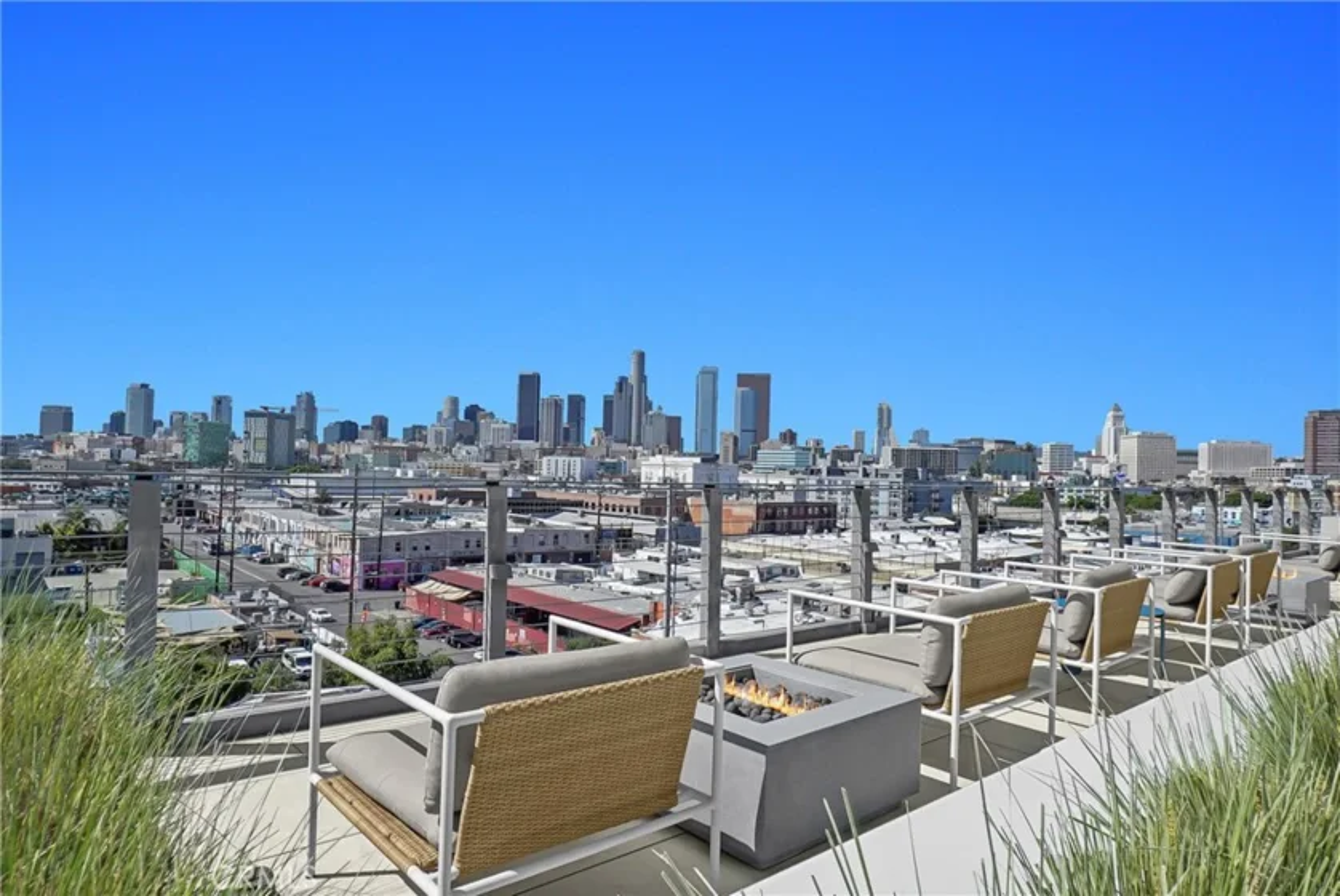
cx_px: 670
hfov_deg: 81.2
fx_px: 782
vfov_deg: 59.6
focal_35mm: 21
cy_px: 448
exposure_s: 1/3200
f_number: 10
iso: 800
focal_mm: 14
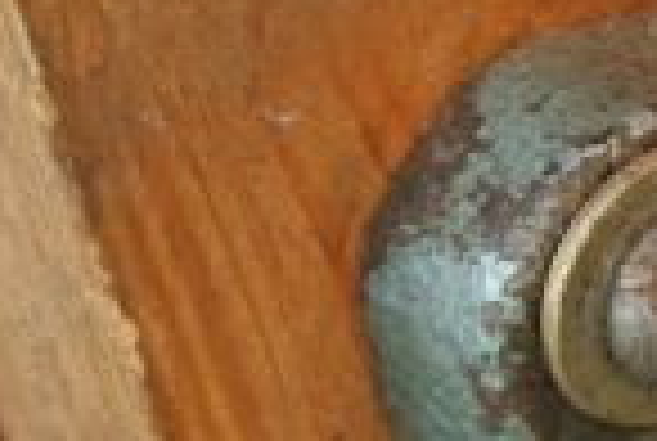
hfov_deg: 4.8
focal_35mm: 417
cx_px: 1418
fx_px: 7626
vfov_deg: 3.3
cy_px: 655
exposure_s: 1/60
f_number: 5
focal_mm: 22.7
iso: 220
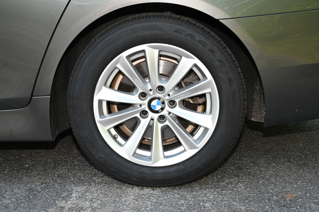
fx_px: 407
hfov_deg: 42.8
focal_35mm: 46
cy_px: 106
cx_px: 160
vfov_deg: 29.2
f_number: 8
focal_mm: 46
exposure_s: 1/400
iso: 4000
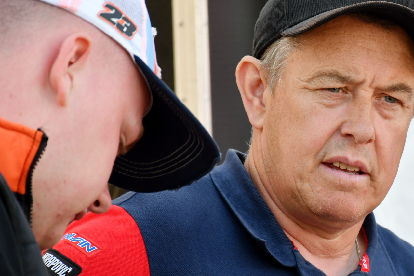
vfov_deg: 4.2
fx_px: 3794
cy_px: 177
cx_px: 315
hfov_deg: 6.2
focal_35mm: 330
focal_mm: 140
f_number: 6.3
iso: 800
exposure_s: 1/500
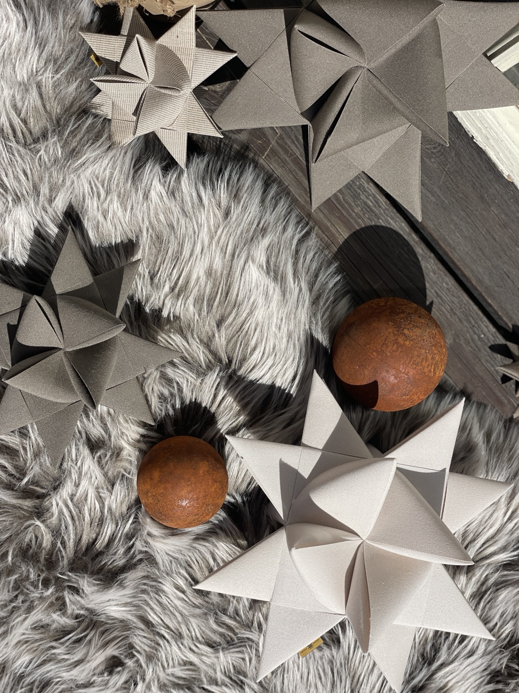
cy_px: 346
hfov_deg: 28.0
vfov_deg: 36.8
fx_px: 1040
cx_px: 260
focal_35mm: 52
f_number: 2
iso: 32
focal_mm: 6
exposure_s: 1/4348
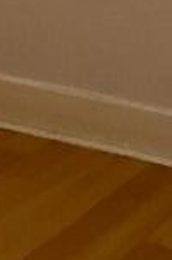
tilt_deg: -5.4
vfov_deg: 9.4
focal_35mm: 205
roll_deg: +1.0
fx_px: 1476
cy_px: -274
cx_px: -131
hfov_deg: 6.5
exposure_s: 1/33
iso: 80
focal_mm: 4.15
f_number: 2.2
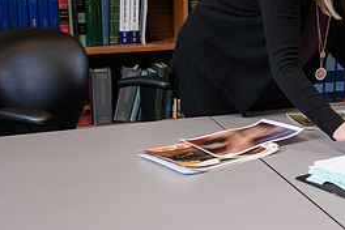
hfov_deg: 24.1
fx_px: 757
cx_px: 374
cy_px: 80
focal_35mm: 79
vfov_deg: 17.2
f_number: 5
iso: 1600
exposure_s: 1/125
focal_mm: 36
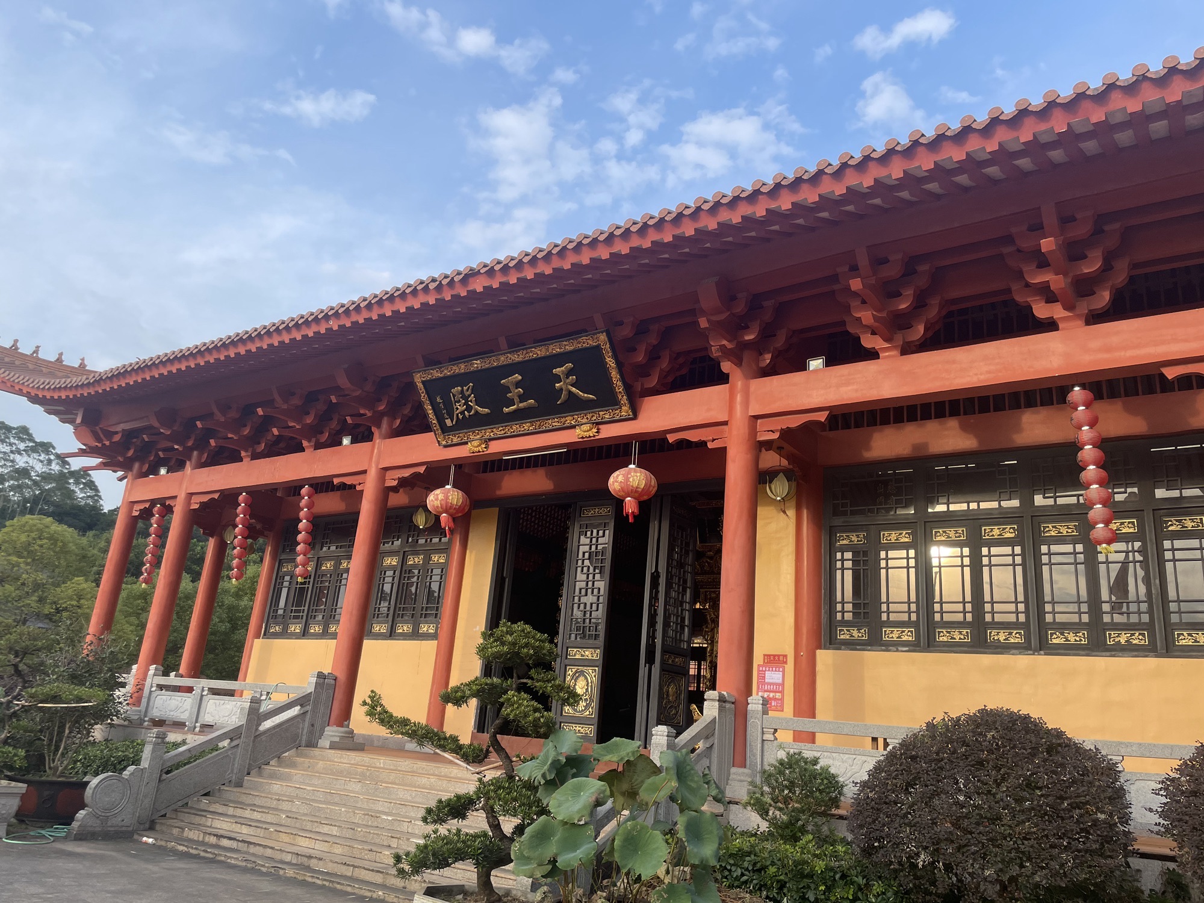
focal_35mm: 26
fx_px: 904
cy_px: 452
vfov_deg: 53.1
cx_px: 602
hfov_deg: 67.3
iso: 32
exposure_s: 1/707
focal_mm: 4.2
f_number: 1.6
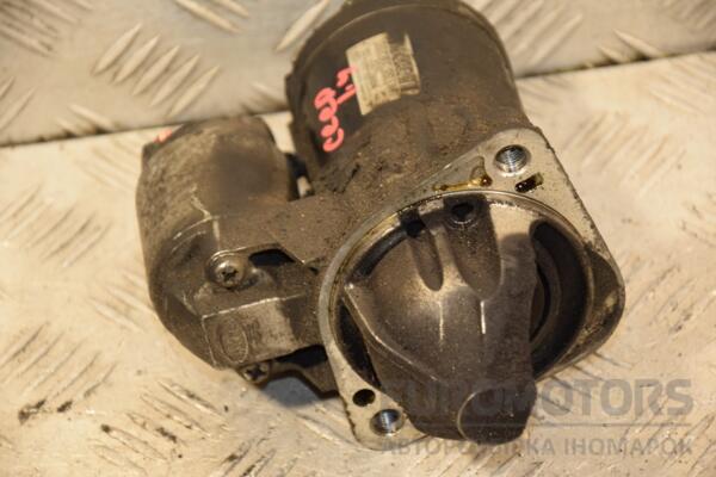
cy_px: 238
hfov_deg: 13.0
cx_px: 358
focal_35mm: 158
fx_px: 3132
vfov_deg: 8.7
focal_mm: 105
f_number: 5.6
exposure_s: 1/100
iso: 800
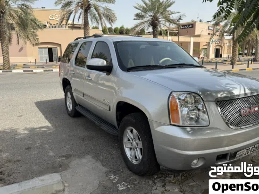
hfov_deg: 63.4
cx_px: 138
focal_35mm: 28
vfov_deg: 49.7
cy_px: 94
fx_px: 209
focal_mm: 6.76
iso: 80
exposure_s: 1/3145
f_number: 1.78
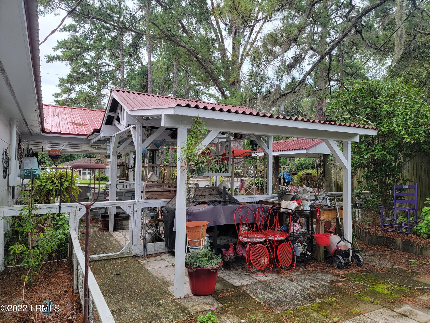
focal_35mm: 24
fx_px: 298
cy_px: 162
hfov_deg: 71.6
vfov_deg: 56.8
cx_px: 215
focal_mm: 6.7
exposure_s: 1/120
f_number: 1.8
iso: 16
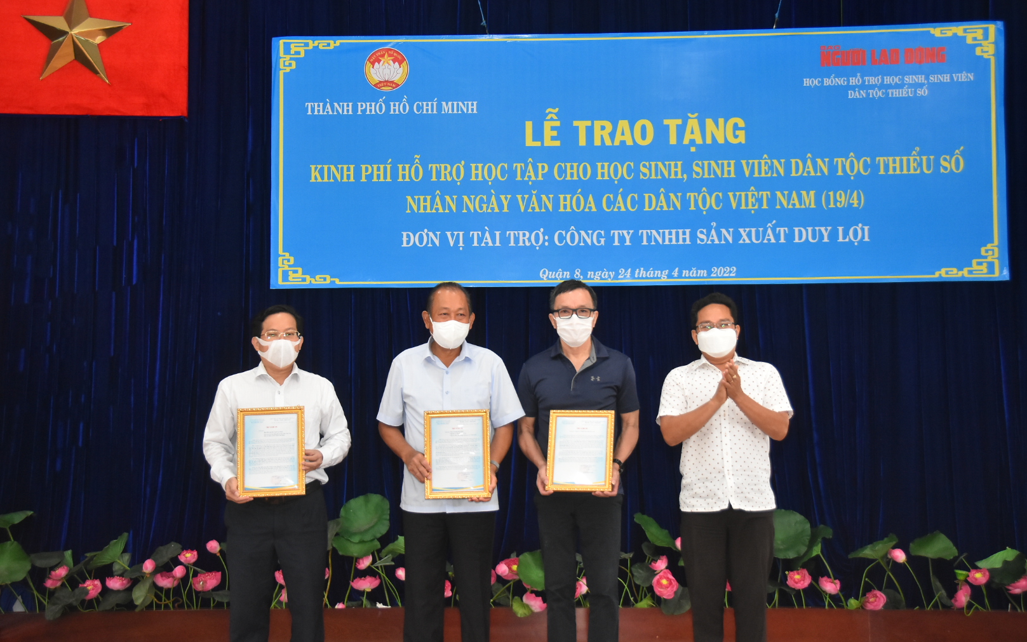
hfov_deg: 41.0
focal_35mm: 49
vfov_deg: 26.3
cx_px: 513
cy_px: 338
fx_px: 1372
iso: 2000
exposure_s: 1/200
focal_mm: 32
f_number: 4.2
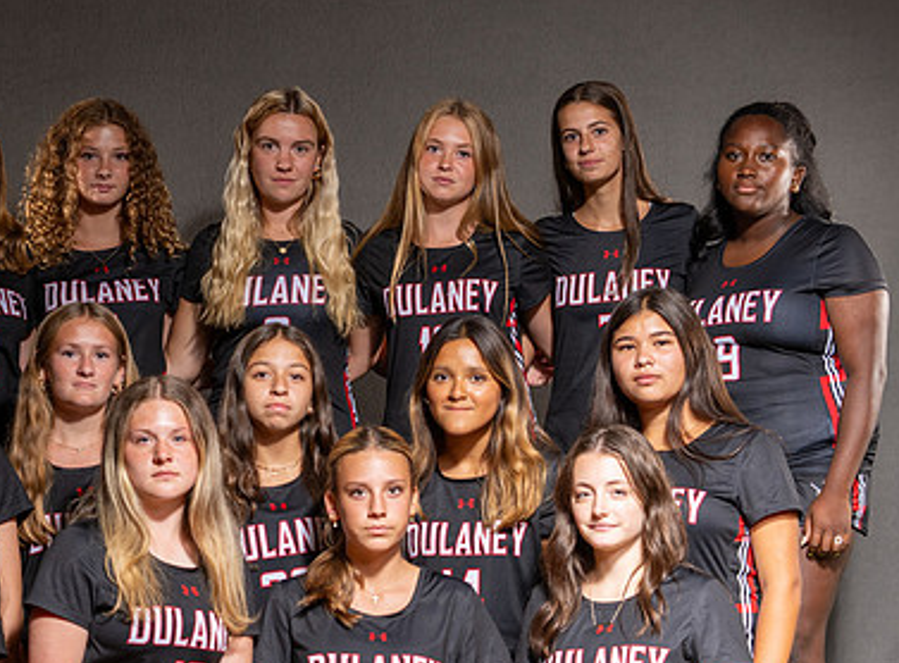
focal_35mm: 110
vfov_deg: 13.3
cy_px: 460
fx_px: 2840
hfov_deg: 17.9
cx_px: 294
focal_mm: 50
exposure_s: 1/125
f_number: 6.3
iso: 160
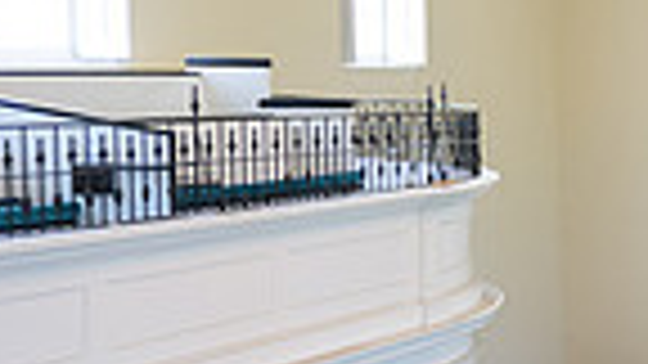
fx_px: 1735
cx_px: 1161
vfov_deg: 12.0
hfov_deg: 17.3
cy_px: 169
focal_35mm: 101
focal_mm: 24
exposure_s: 1/200
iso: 1000
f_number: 3.2
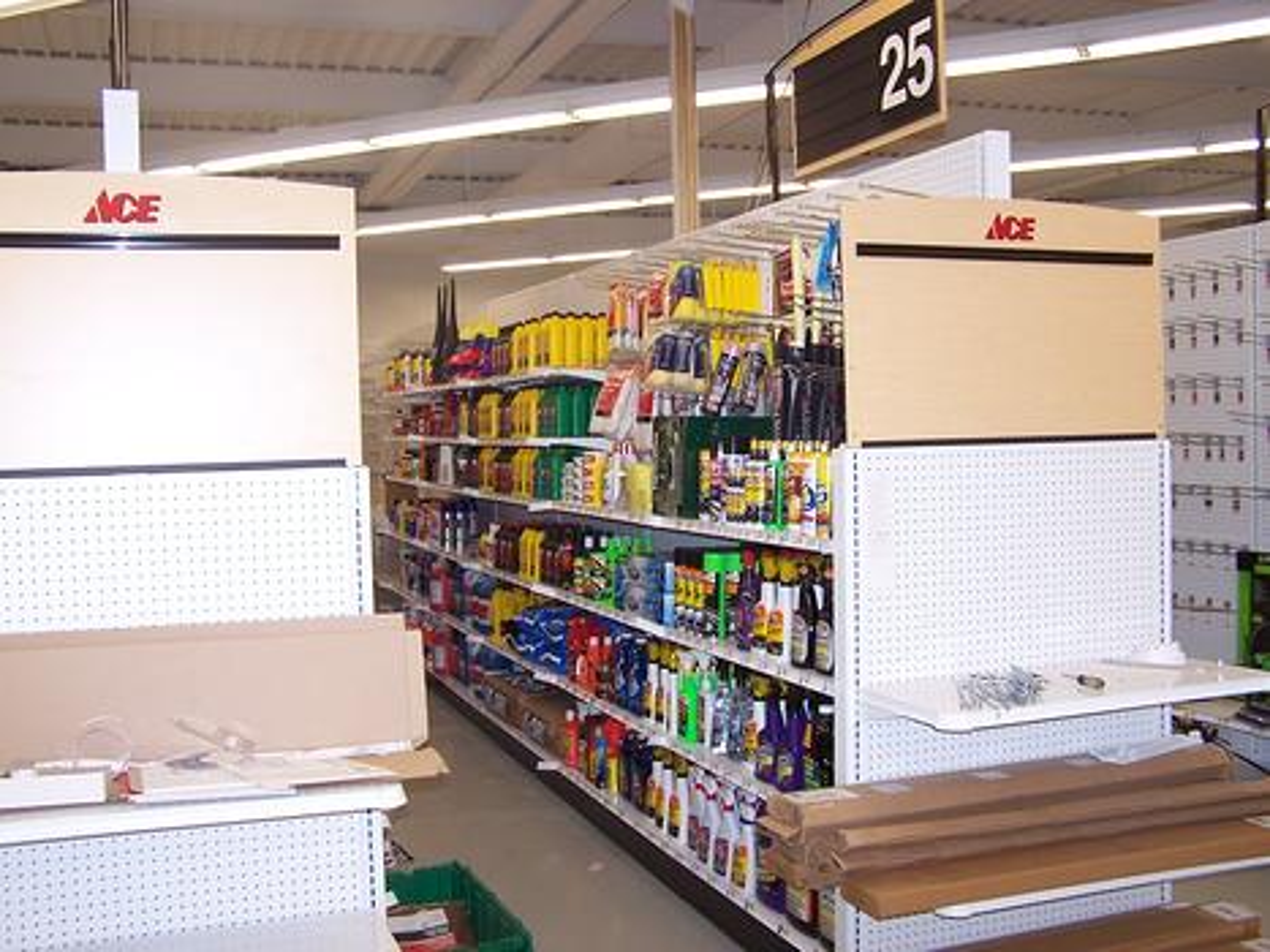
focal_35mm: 38
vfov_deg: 37.7
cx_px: 635
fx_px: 1394
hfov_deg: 49.0
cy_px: 476
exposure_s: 1/60
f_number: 2.8
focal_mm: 6.3
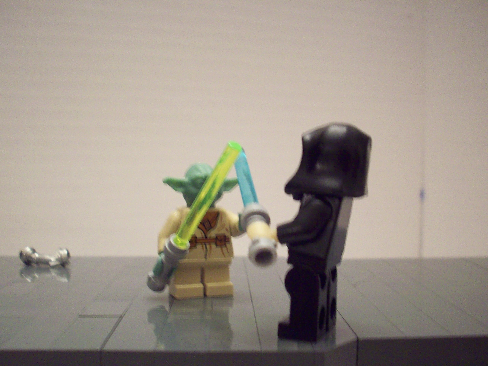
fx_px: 620
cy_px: 202
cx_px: 256
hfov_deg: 42.9
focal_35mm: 44
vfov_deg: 32.8
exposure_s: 1/9.65
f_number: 2.8
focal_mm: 6.2
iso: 160
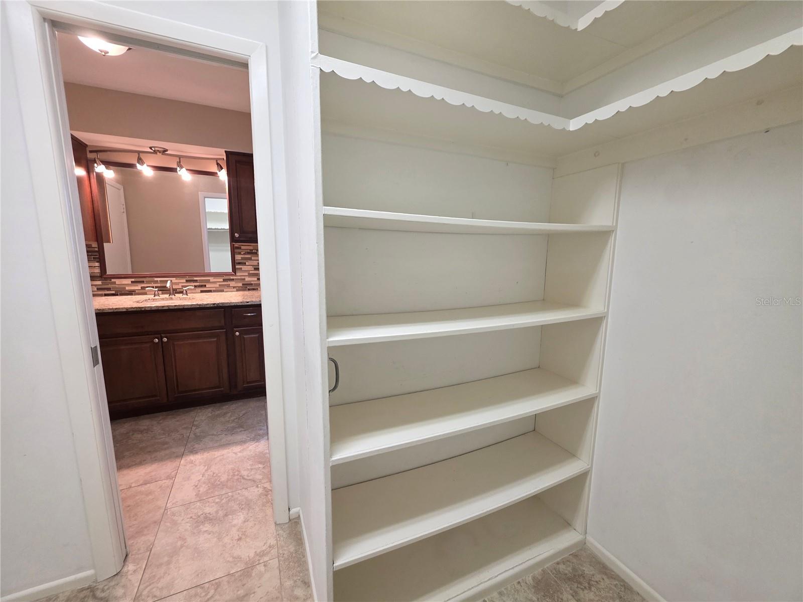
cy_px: 301
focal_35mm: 13
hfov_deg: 106.2
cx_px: 402
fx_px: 302
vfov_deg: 89.9
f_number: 1.9
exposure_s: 1/120
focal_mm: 2.2
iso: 250
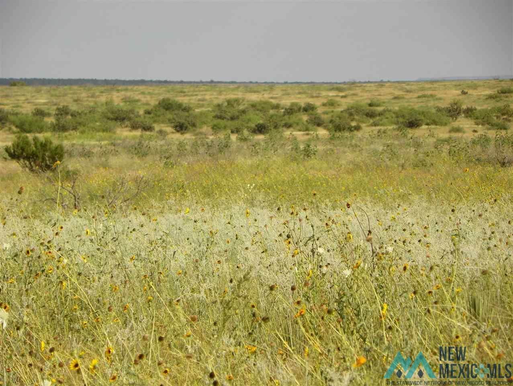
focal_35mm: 258
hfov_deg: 7.7
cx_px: 256
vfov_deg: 5.8
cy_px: 193
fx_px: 3827
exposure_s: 1/800
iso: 64
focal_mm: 45.8
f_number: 4.5
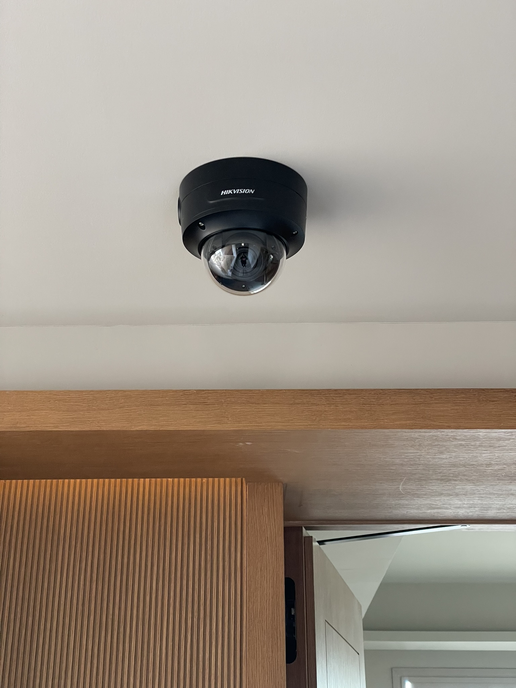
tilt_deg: +22.7
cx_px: 258
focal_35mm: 52
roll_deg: +0.6
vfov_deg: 36.8
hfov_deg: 28.0
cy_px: 344
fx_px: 1034
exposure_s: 1/59
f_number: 2
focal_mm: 6
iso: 250
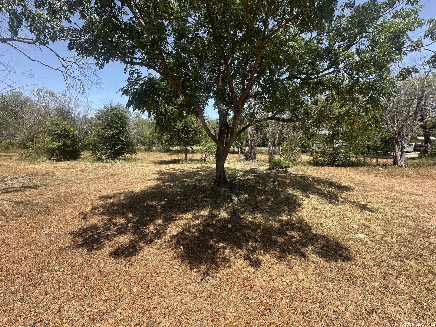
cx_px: 218
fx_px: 176
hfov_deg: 102.1
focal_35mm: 14
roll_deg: +0.2
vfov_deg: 85.7
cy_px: 164
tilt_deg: -3.1
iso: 40
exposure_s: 1/764
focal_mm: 2.22
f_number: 2.2
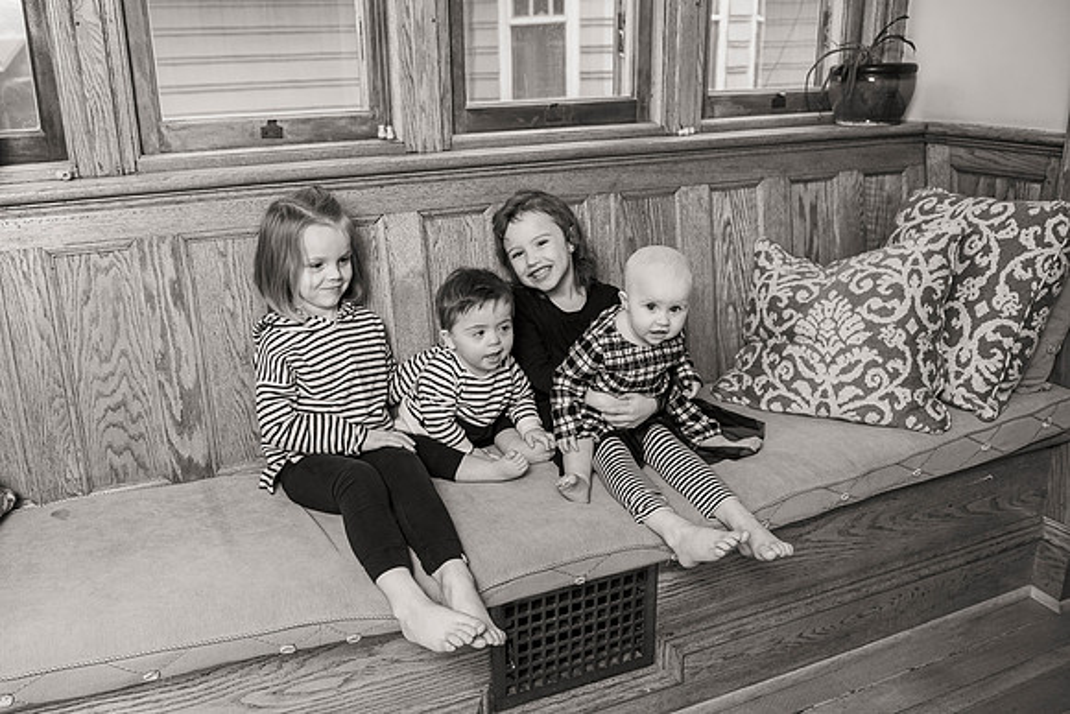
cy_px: 374
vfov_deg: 43.2
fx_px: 901
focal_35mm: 30
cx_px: 470
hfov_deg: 61.2
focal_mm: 27
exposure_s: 1/160
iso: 500
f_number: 4
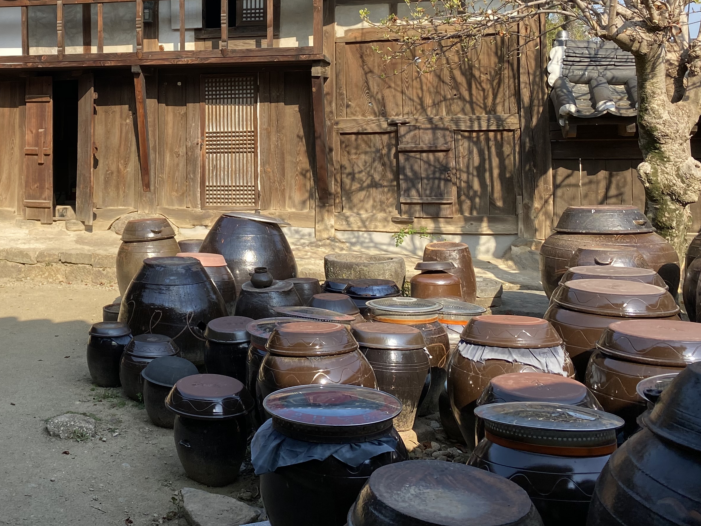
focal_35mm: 44
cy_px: 109
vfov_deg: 32.0
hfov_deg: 41.0
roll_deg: +0.9
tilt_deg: +2.3
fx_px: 891
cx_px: 133
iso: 32
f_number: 1.8
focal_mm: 4.25
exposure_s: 1/1318
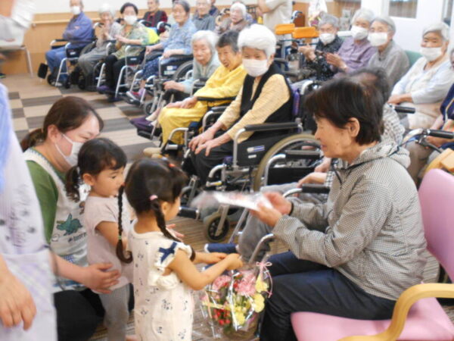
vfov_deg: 36.8
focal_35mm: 39
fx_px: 511
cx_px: 227
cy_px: 170
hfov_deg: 47.9
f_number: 3.9
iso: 400
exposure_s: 1/13
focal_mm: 6.7
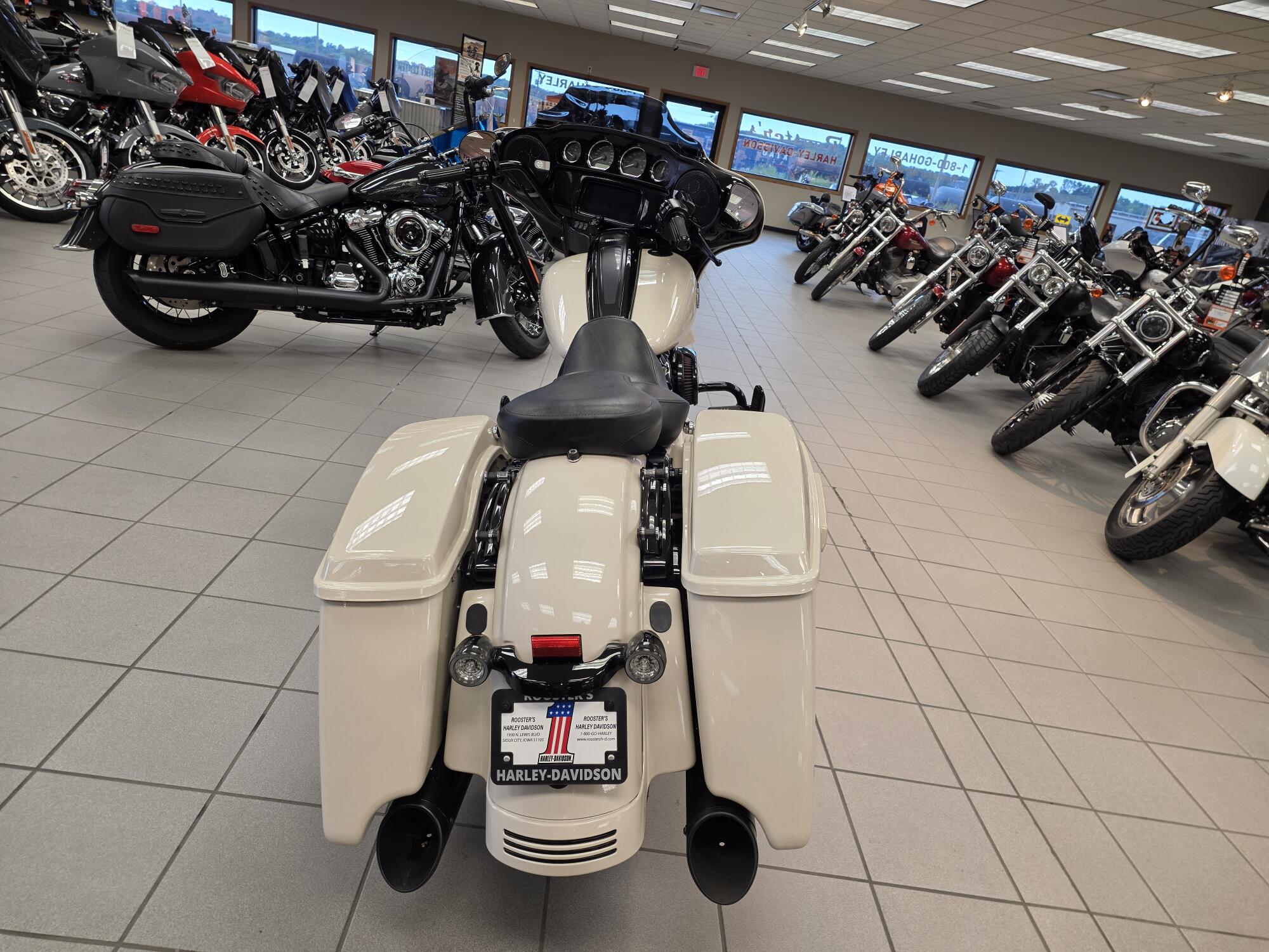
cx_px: 634
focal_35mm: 23
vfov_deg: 58.9
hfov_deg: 73.9
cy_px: 476
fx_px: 843
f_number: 1.7
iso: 100
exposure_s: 1/120
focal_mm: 6.25
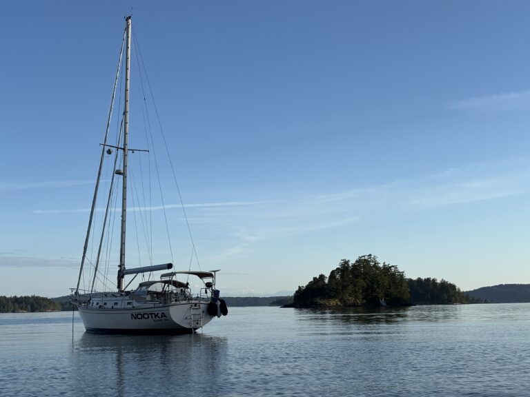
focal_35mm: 52
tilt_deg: +8.4
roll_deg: +1.8
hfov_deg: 36.8
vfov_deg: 28.0
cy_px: 198
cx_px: 265
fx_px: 796
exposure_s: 1/2398
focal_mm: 5.96
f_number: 1.6
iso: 40
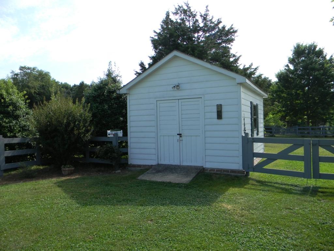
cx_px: 167
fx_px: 270
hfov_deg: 63.4
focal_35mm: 28
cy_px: 126
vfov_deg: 49.7
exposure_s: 1/610
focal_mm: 5
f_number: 3.5
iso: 80
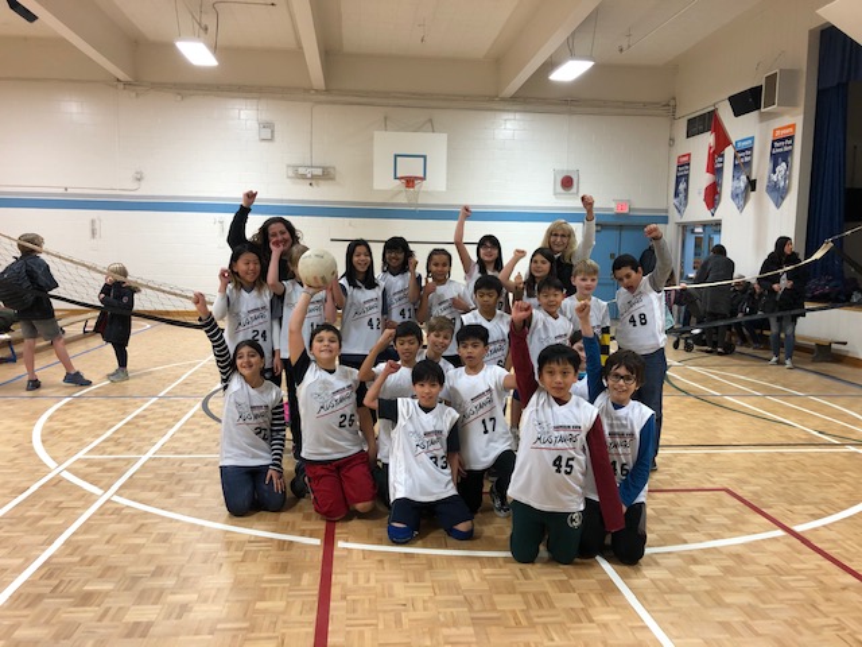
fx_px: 697
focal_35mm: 28
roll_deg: -1.2
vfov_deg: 49.7
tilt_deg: -7.3
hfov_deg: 63.4
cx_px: 431
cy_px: 324
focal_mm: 3.99
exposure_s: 1/20
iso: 40
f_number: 1.8
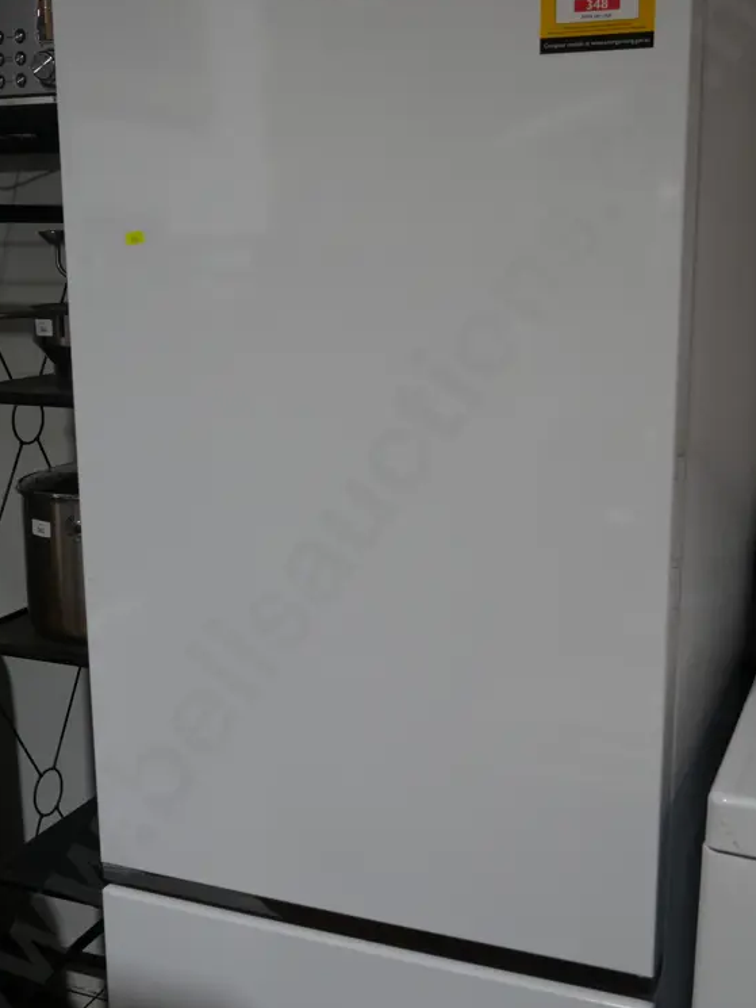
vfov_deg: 42.9
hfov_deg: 32.9
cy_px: 505
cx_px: 364
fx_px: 1281
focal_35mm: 44
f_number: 3.6
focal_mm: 16
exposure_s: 1/125
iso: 200
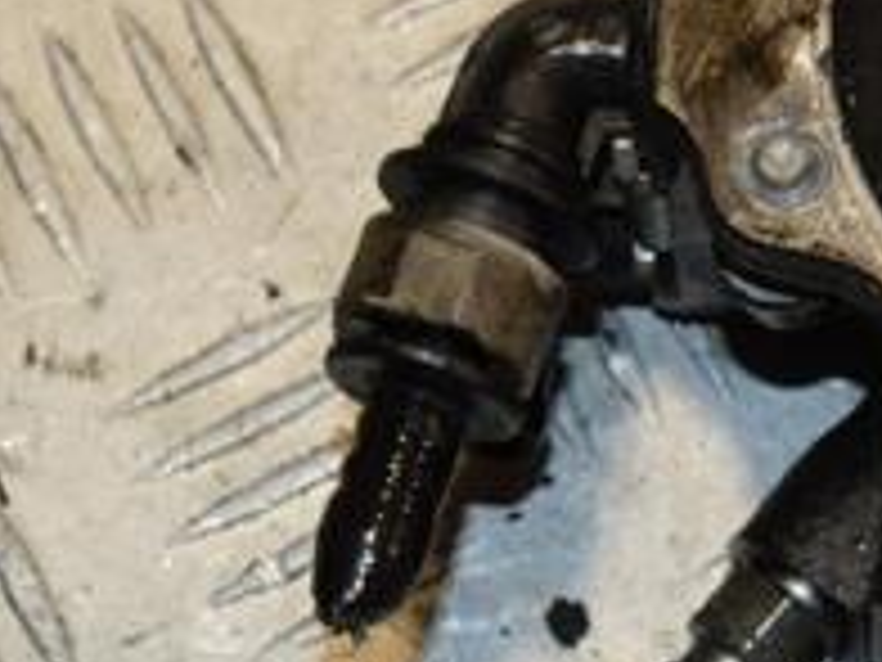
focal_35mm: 212
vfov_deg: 7.0
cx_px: 981
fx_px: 5402
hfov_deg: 9.2
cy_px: 225
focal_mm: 48
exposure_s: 1/200
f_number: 8
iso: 800
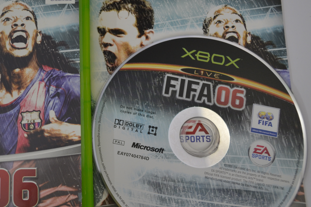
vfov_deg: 27.0
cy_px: 99
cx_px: 71
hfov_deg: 38.4
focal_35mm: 50
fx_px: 432
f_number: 3.8
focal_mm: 20
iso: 400
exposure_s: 1/25
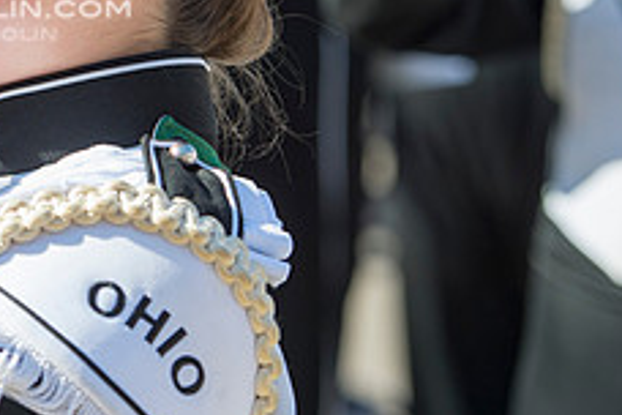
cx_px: -57
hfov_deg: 6.6
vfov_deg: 4.4
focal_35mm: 310
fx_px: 5356
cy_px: -90
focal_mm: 122
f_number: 4.5
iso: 200
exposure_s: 1/1000
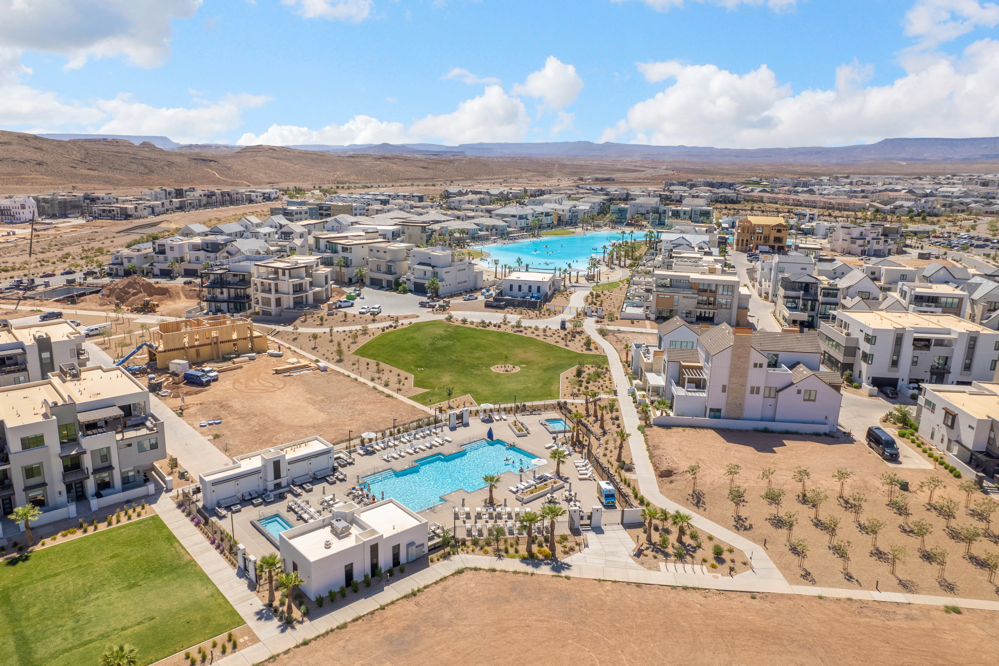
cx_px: 459
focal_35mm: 24
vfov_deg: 53.1
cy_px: 325
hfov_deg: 73.6
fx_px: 666
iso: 100
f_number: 2.8
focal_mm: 8.38
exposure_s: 1/160
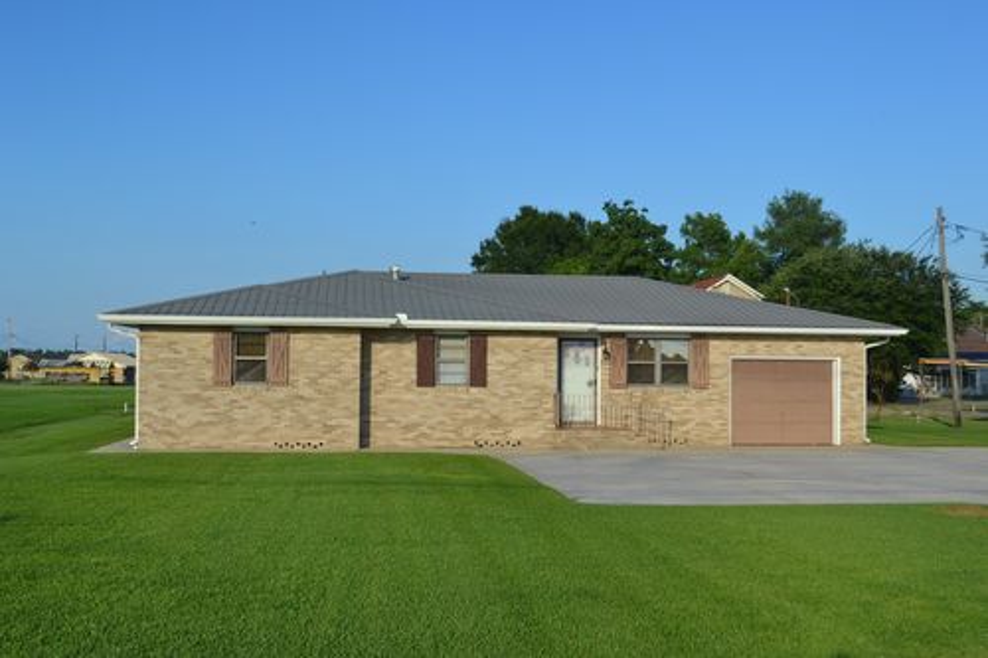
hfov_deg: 46.4
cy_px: 329
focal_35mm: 42
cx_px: 494
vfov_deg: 31.9
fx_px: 1152
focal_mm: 28
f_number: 7.1
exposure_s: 1/250
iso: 100
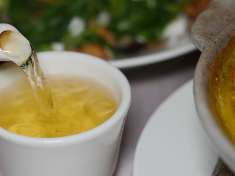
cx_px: 38
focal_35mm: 138
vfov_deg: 10.7
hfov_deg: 14.2
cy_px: 76
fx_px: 937
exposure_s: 1/80
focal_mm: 75
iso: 200
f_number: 4
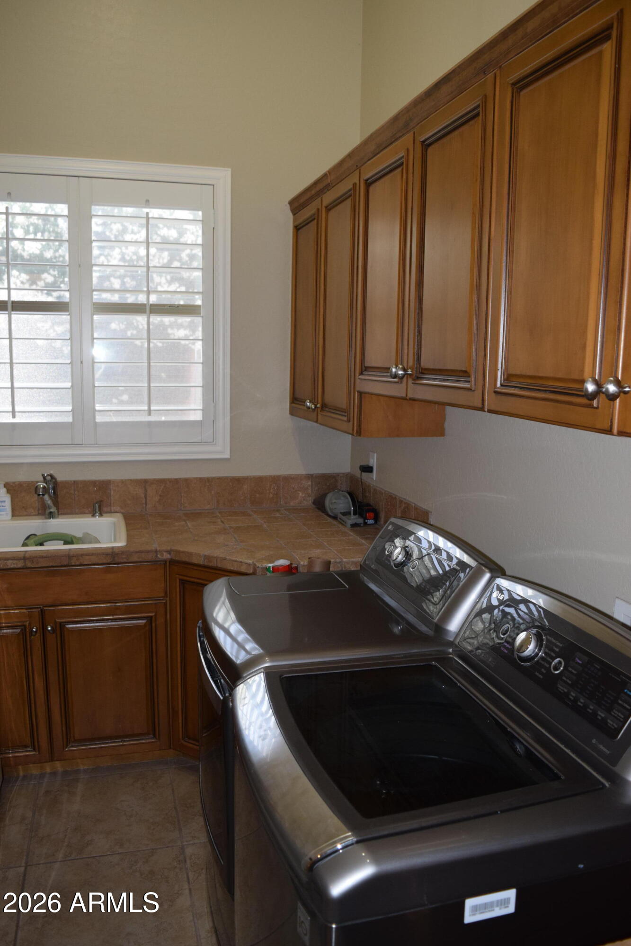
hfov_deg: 47.9
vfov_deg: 67.4
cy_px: 473
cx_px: 316
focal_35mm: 27
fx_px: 710
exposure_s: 1/80
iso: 800
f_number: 4.5
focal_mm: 18
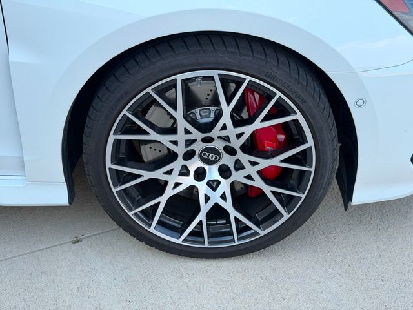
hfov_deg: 39.7
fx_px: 573
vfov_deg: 30.3
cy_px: 155
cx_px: 206
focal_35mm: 48
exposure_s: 1/574
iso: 80
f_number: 1.78
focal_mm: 6.76
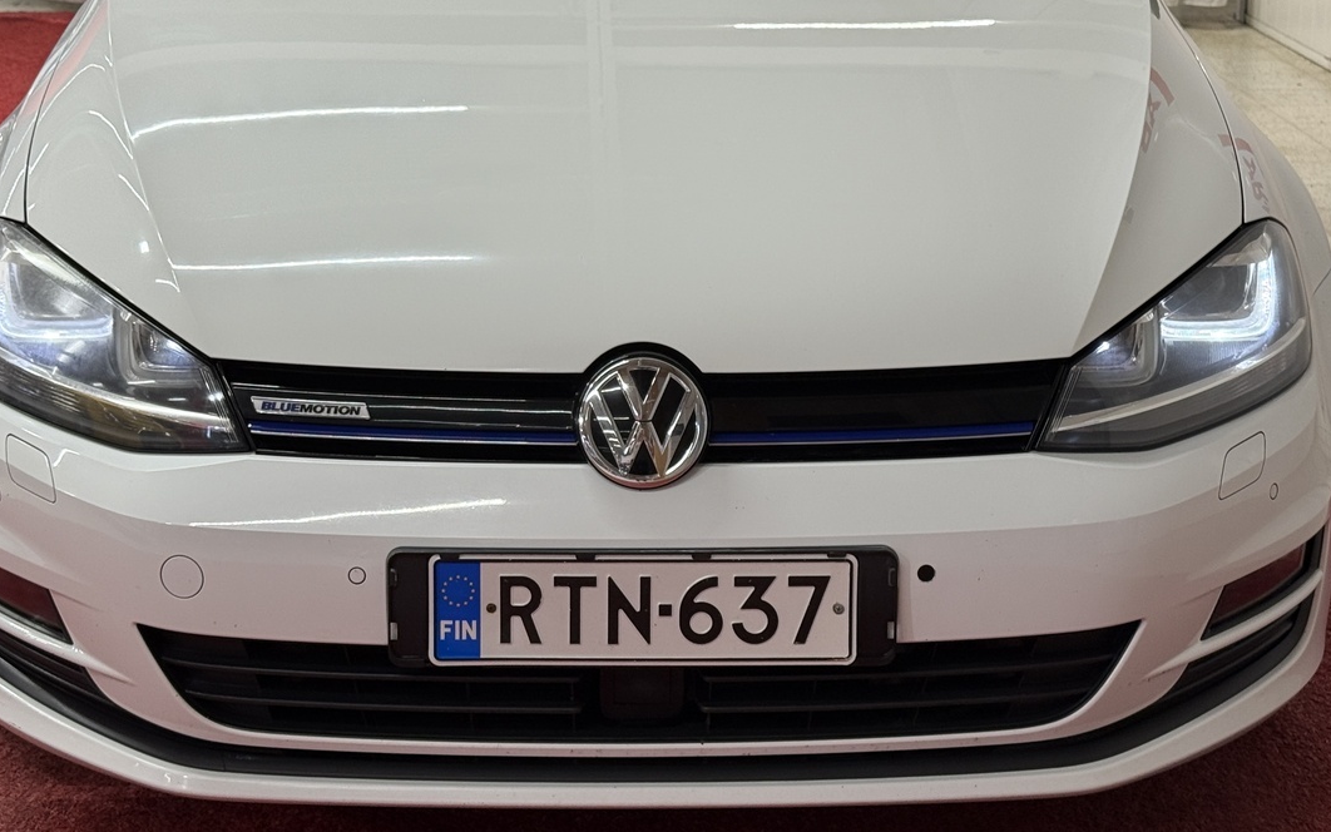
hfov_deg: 29.8
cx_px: 657
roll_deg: -0.6
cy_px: 205
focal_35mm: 69
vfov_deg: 18.7
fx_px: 2503
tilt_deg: -11.6
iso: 50
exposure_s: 1/82
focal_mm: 6.76
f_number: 1.78
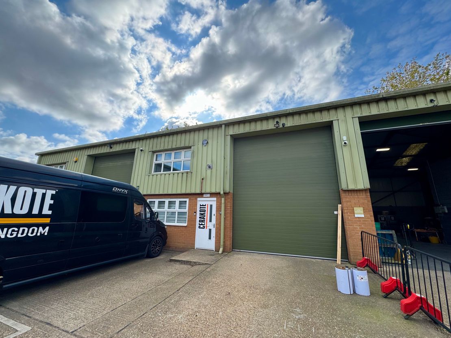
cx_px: 226
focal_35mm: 14
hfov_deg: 102.1
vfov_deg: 85.7
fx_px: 182
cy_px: 169
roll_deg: -1.1
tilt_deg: +14.7
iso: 40
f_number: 2.2
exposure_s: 1/1126
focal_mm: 2.22
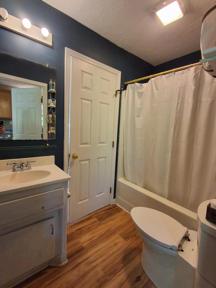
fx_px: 133
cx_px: 108
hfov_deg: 78.1
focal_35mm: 16
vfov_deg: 94.5
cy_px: 144
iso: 320
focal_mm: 1.64
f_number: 2.2
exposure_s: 1/40
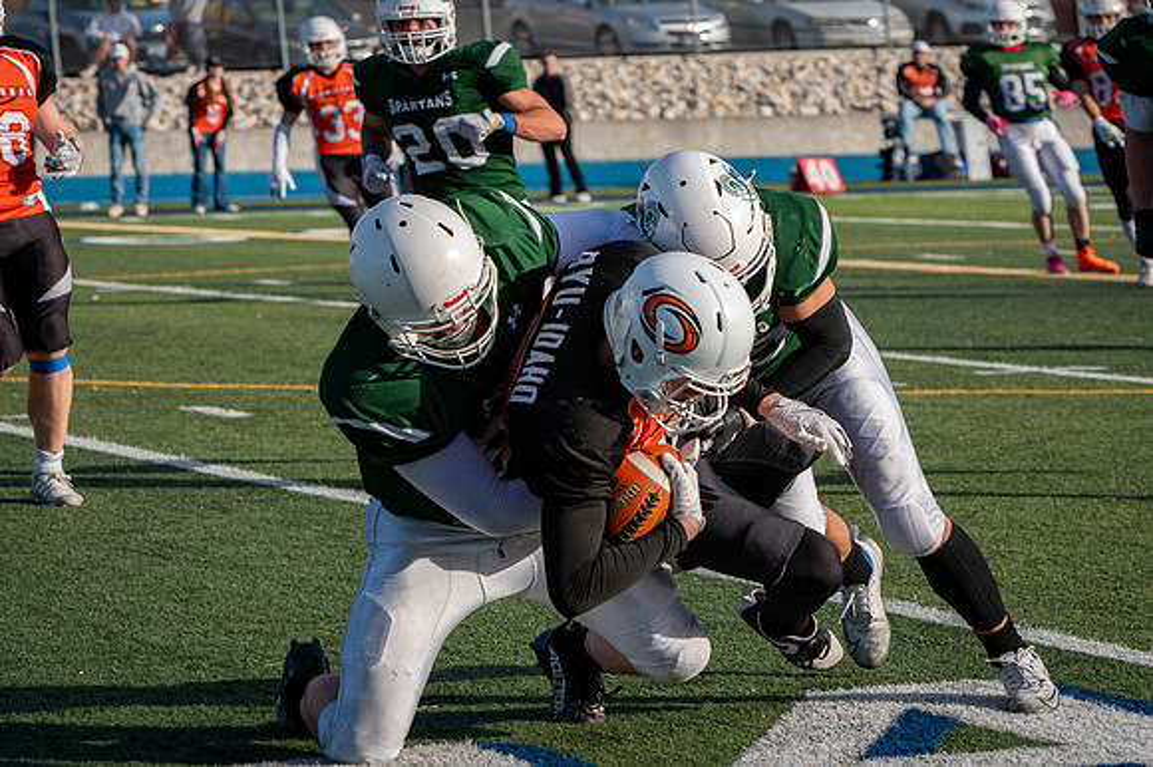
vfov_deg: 8.0
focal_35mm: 171
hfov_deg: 12.0
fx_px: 5483
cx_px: 731
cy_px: 280
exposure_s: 1/2500
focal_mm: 135
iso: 400
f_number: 5
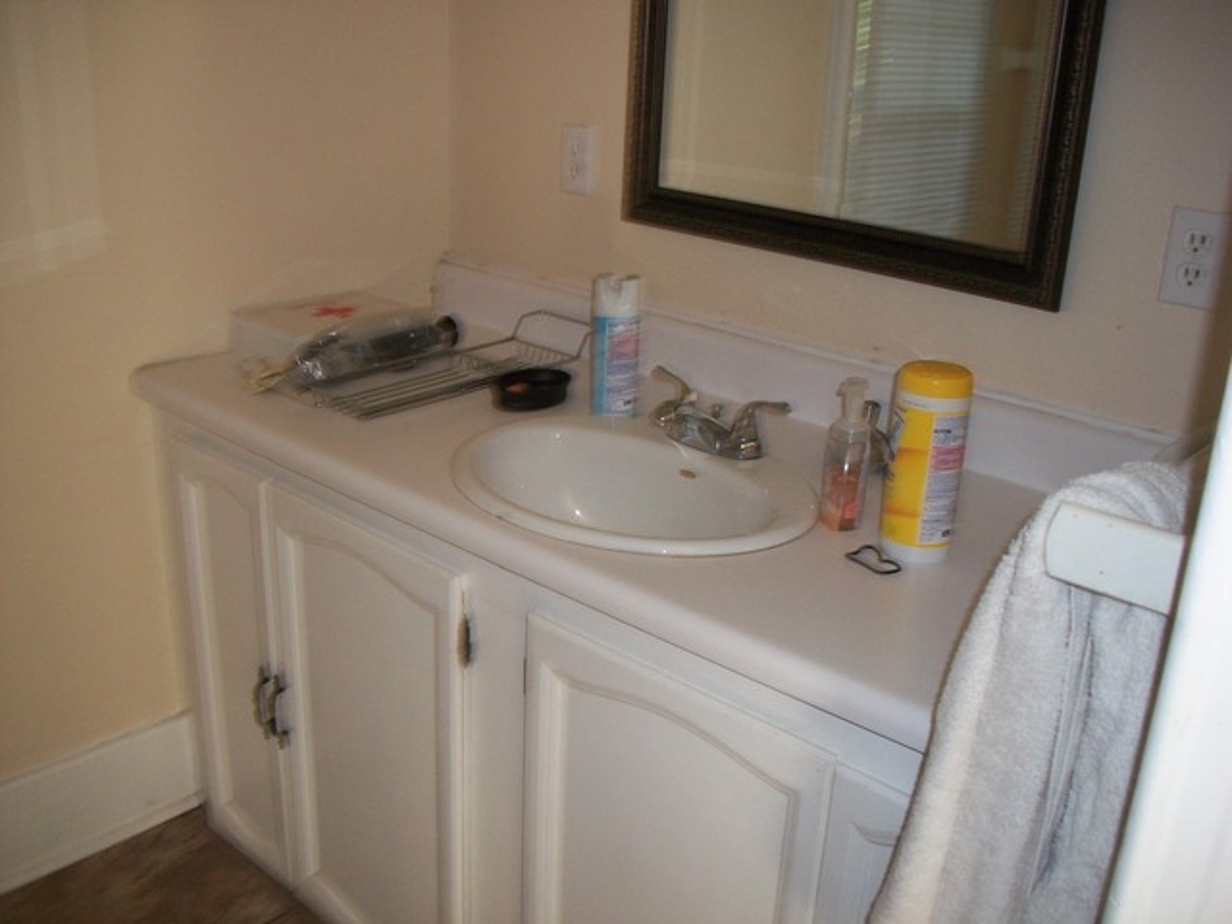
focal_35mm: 32
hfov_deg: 56.8
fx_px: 1139
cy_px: 462
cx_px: 616
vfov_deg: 44.2
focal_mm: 5.7
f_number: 2.9
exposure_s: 1/30
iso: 100
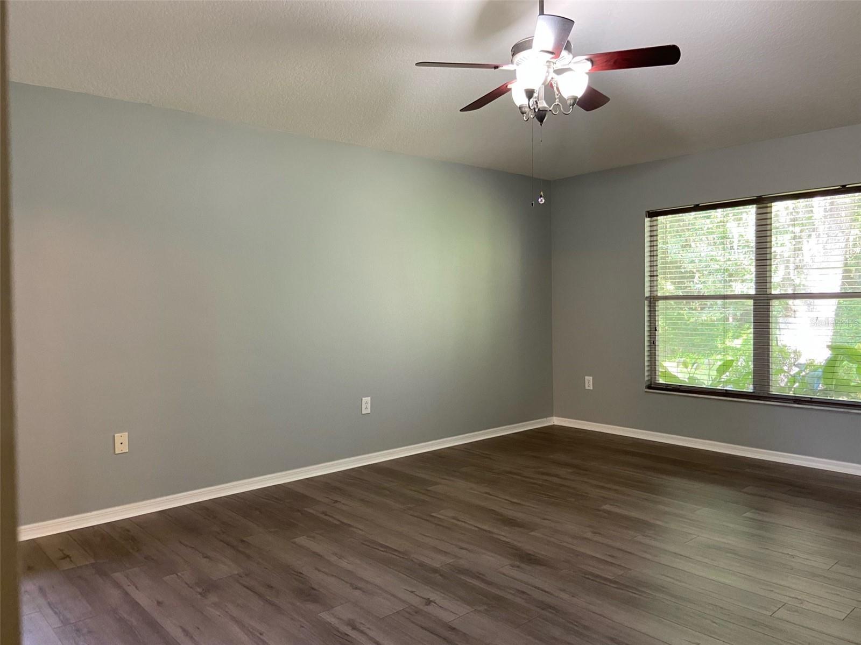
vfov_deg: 53.0
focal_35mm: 26
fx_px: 647
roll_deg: +1.1
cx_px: 430
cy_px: 322
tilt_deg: -2.1
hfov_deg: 67.3
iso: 200
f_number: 1.8
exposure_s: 1/60
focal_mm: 4.25
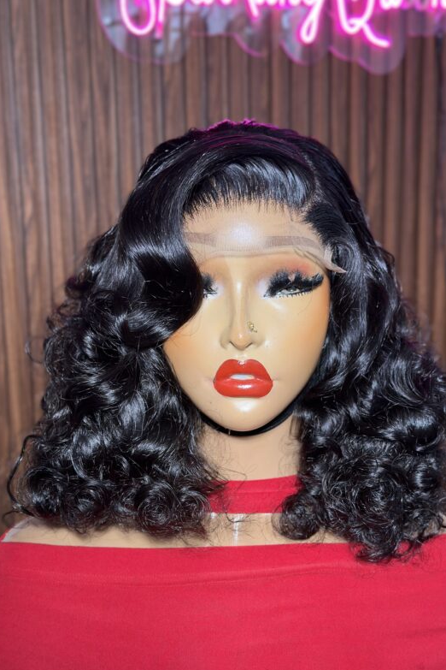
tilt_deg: -9.2
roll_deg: +0.1
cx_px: 234
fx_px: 948
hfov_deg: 26.5
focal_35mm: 51
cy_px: 341
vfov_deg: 38.9
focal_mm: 6.86
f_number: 1.78
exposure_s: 1/121
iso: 100
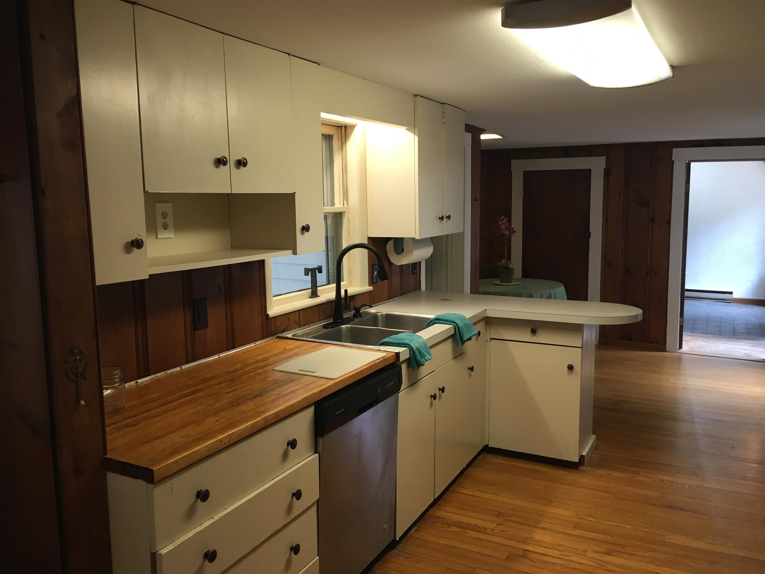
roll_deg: -1.2
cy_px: 287
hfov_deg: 61.7
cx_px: 382
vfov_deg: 48.2
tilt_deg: -7.5
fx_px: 641
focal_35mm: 29
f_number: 2.2
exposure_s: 1/30
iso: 80
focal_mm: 4.15
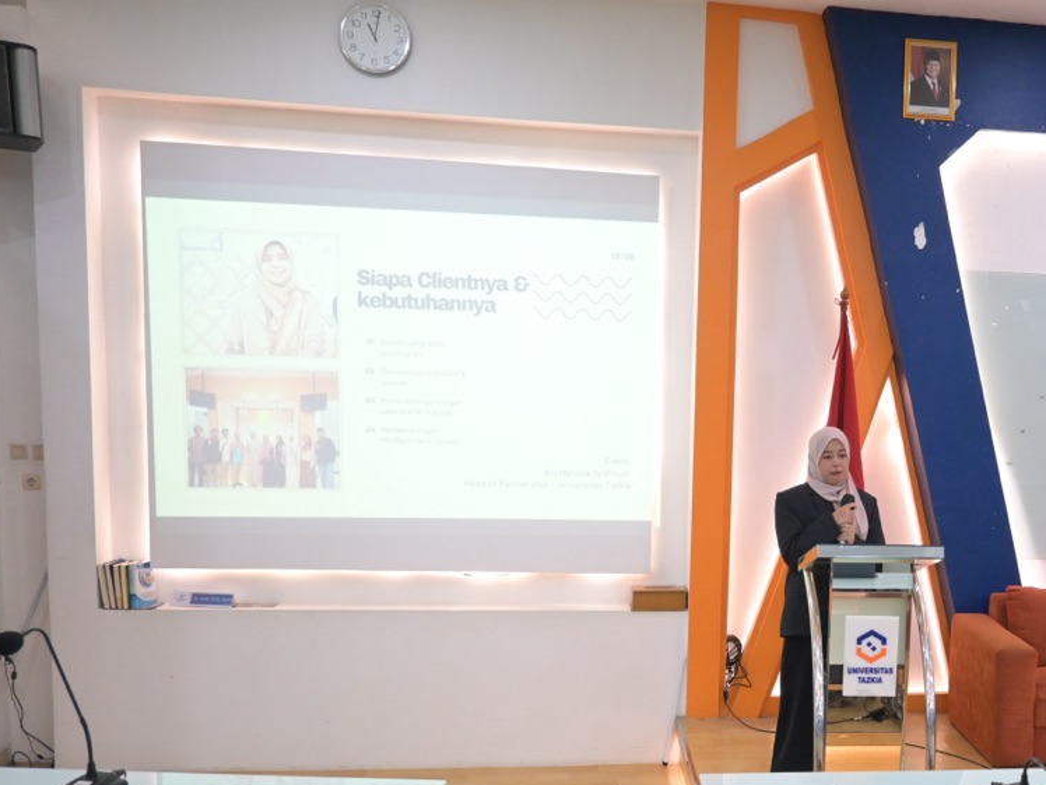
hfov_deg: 48.3
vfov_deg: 38.1
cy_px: 537
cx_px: 778
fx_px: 1118
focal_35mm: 37
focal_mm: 16
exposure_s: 1/125
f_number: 3.5
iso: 2500
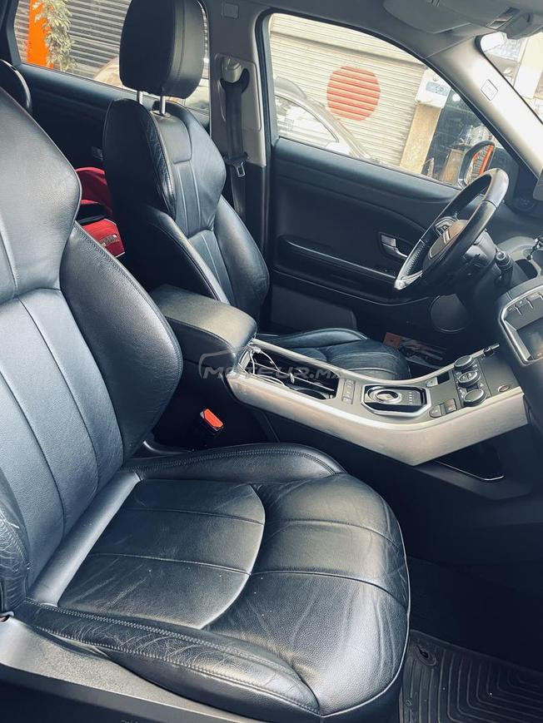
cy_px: 362
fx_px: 544
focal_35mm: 26
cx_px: 272
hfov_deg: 53.1
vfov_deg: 67.3
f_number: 1.6
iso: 125
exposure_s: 1/62
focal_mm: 4.2
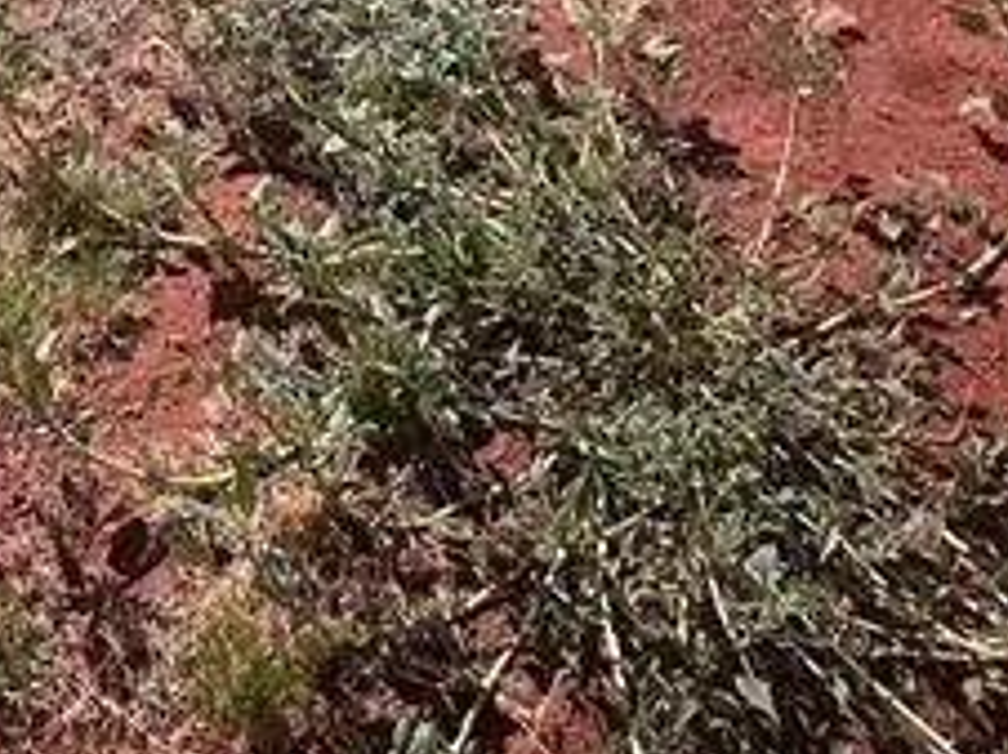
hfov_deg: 29.1
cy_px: -901
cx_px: -138
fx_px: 1716
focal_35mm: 59
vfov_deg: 16.3
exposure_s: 1/1410
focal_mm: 1.57
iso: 32
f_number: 1.8
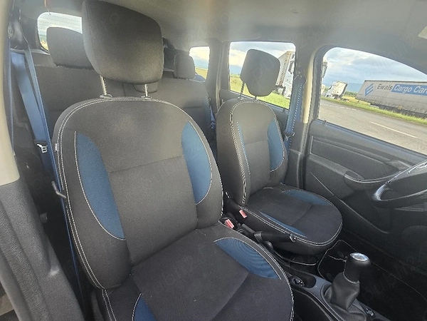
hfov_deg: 106.2
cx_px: 214
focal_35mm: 13
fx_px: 160
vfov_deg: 89.9
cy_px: 160
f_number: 2.2
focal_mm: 2.2
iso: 80
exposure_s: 1/50.3
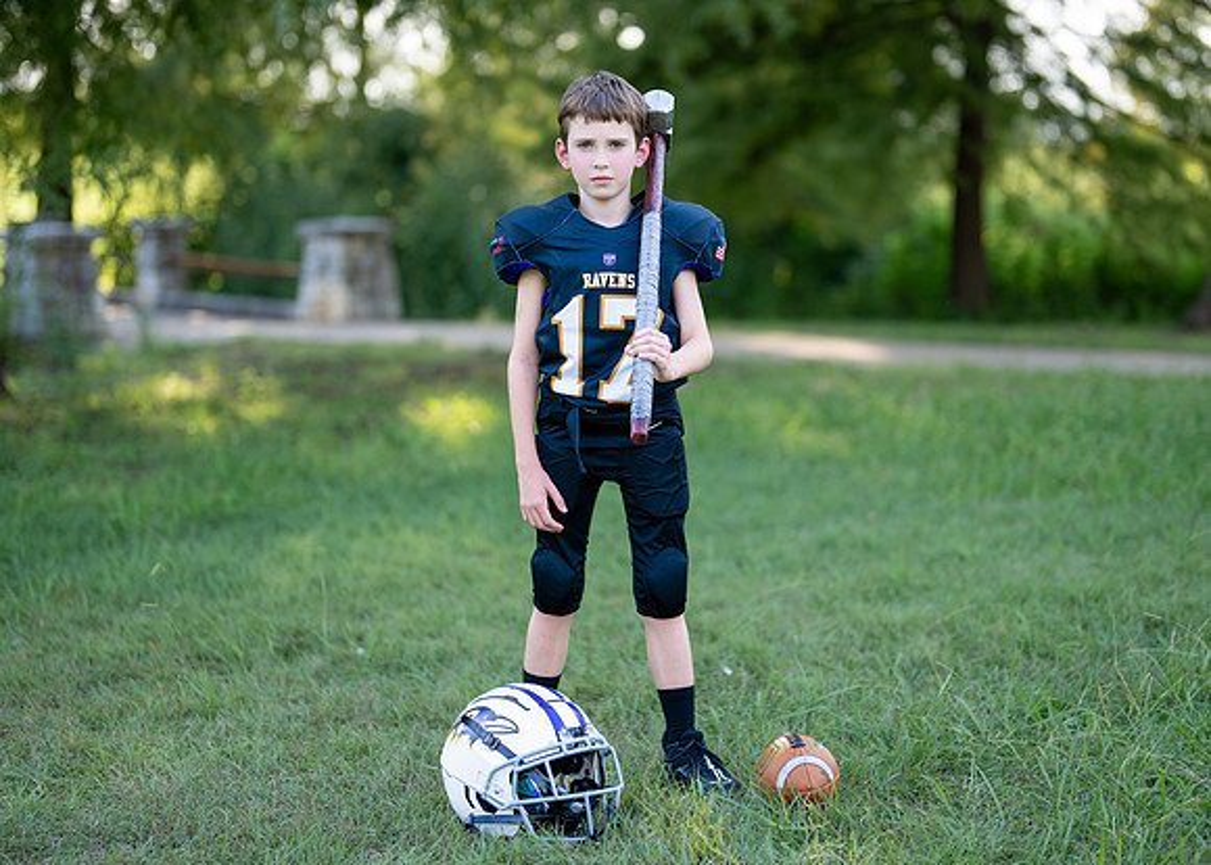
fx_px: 2214
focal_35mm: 64
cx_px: 641
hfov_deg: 30.6
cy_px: 372
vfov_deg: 22.1
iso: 100
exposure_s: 1/1250
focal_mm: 50
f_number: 1.2
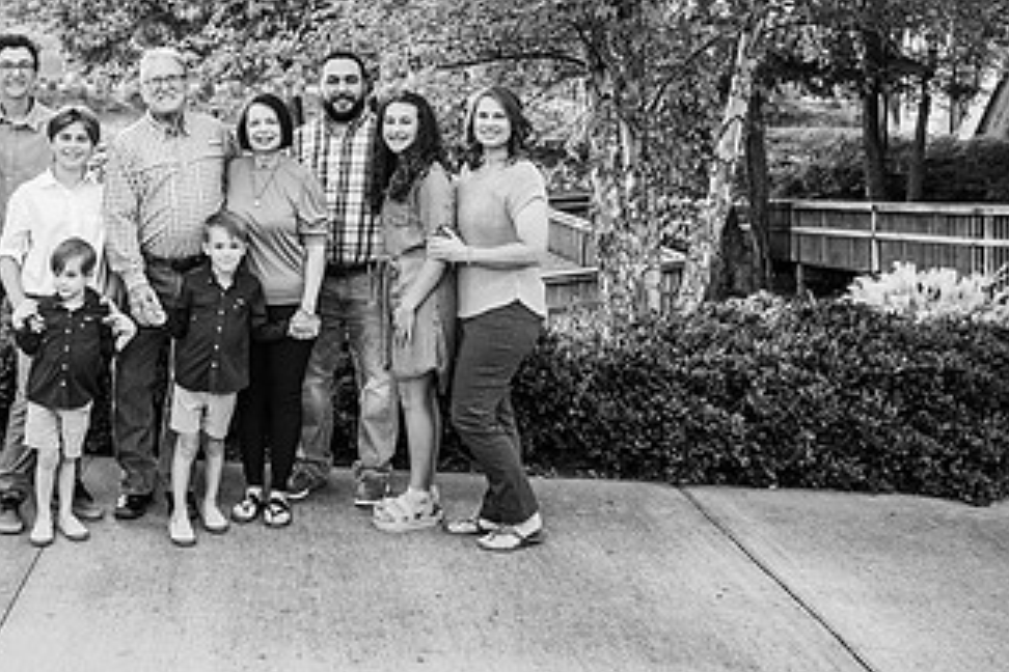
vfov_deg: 30.5
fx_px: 1205
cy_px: 142
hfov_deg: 43.1
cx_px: 187
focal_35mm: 43
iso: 320
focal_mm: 24
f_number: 3.2
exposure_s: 1/200
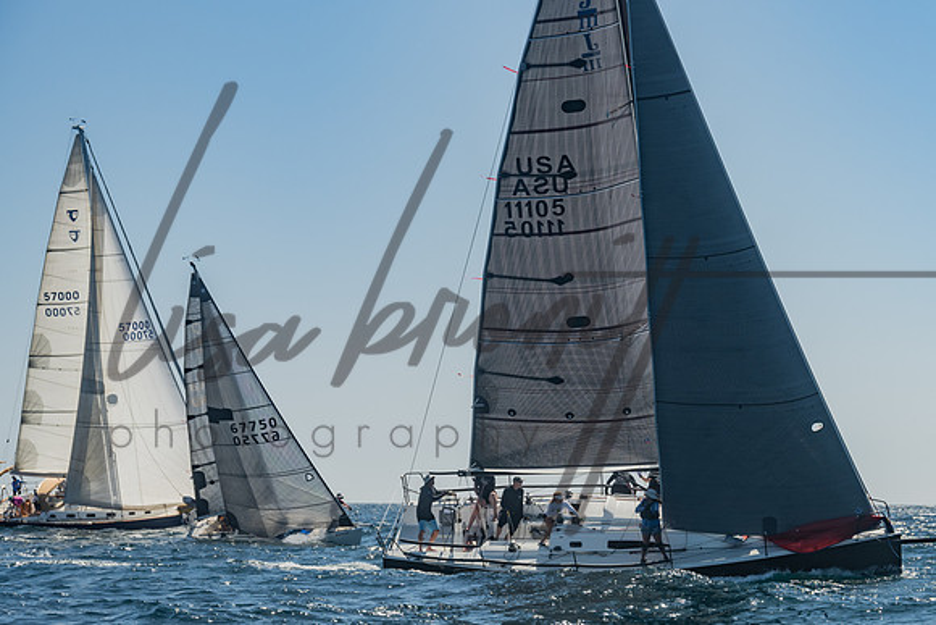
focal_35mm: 123
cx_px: 671
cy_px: 341
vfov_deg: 11.1
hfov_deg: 16.5
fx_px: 3211
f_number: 6.3
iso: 160
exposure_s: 1/500
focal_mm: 84
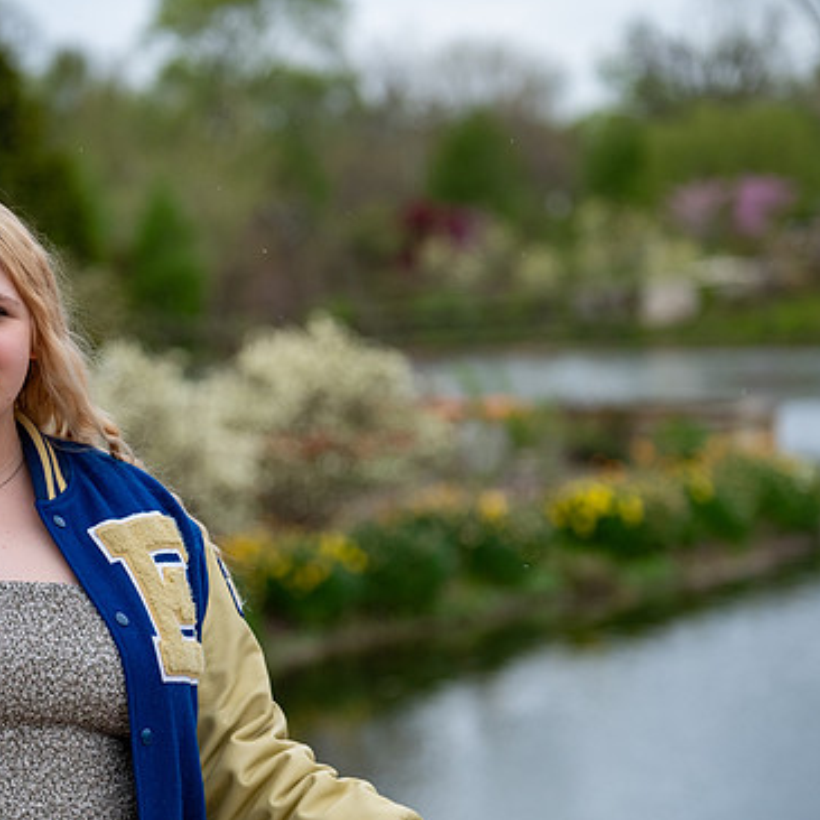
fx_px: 4368
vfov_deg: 10.7
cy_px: 391
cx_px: 240
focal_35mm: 163
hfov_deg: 10.7
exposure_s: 1/1000
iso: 250
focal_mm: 80.4
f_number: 2.8
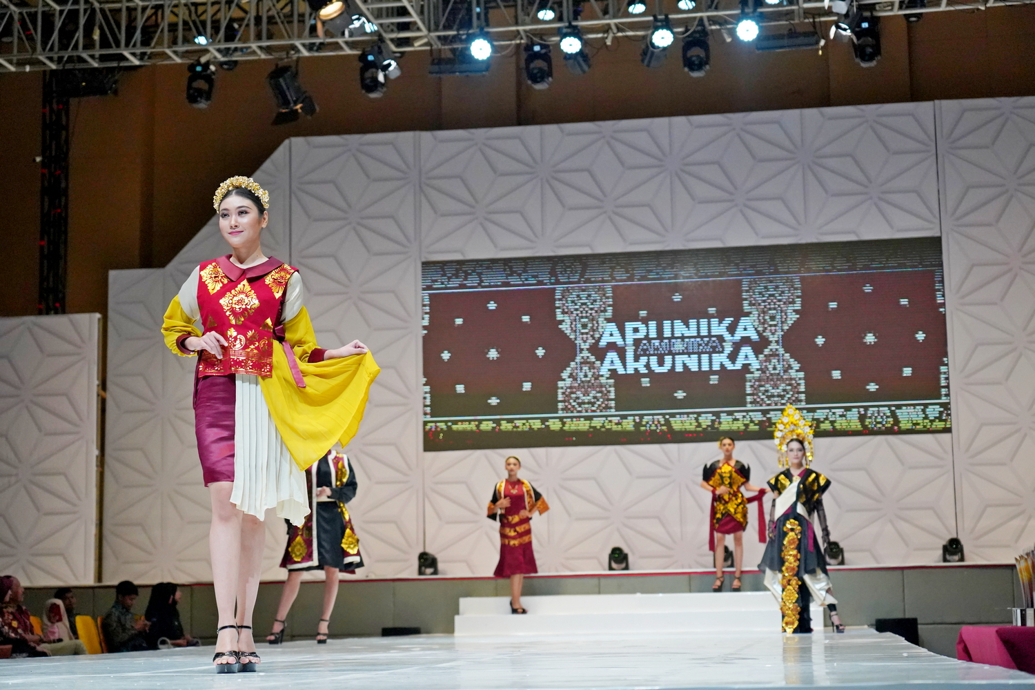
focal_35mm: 61
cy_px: 345
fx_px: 1754
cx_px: 518
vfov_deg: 22.3
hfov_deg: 32.9
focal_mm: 61
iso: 5000
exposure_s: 1/1600
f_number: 4
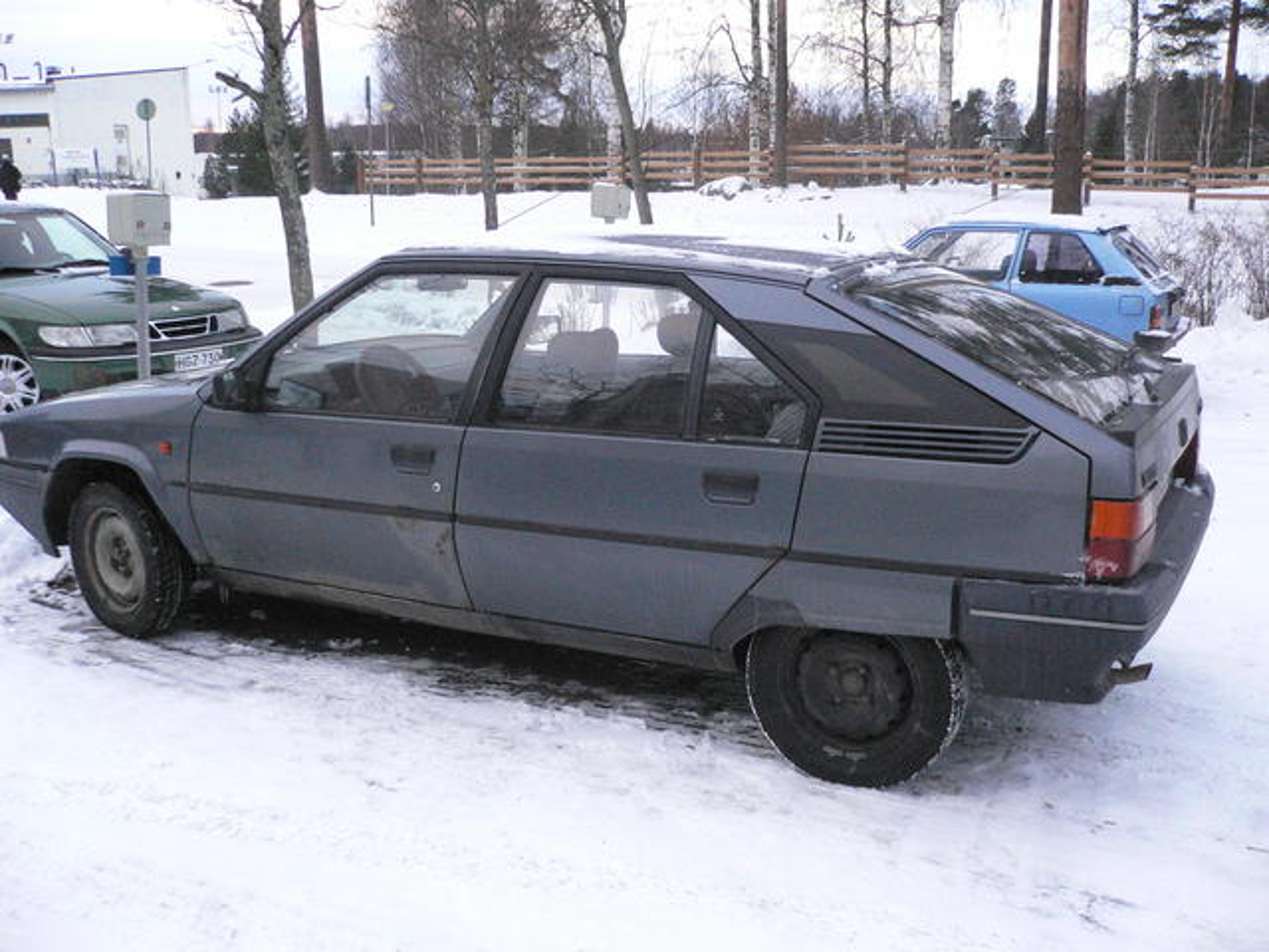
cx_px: 634
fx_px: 1283
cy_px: 476
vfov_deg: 40.7
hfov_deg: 52.6
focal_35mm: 35
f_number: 2.8
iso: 400
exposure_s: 1/100
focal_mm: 5.8
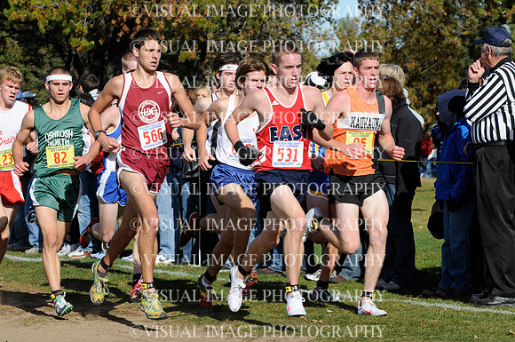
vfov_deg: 8.7
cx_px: 258
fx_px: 2250
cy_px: 171
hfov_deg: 13.1
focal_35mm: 158
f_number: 5.6
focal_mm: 105
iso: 200
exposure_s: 1/640
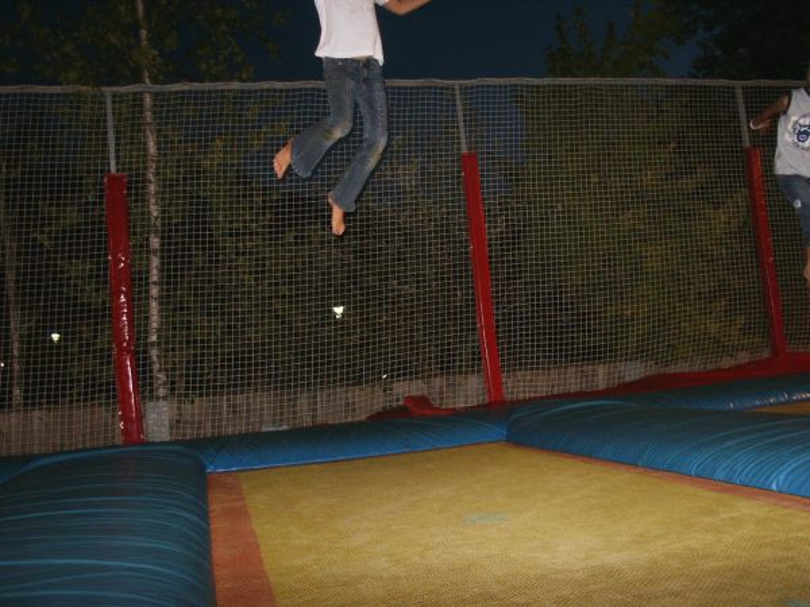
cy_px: 304
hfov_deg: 52.6
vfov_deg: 40.7
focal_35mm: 35
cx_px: 405
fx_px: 819
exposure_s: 1/45
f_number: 3
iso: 200
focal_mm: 7.18
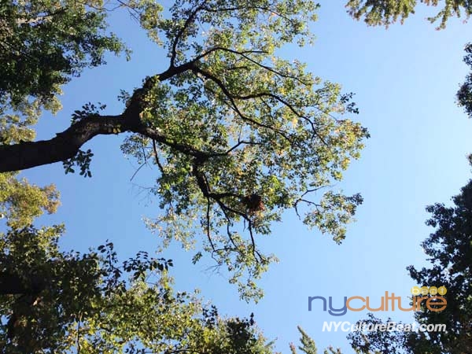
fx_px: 477
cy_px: 177
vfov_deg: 40.7
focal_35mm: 35
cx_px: 236
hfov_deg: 52.6
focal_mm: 4.28
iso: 50
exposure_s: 1/789
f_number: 2.4
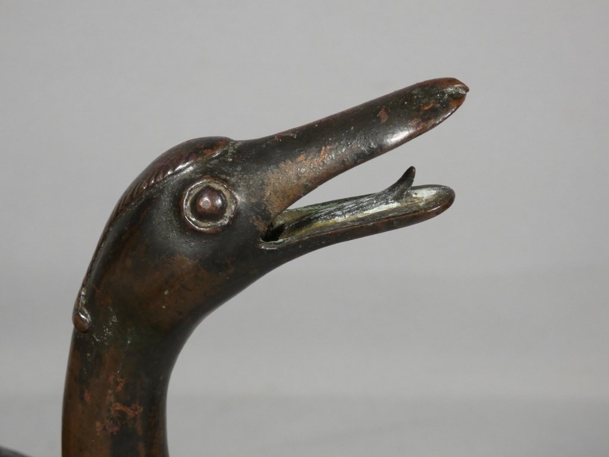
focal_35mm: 63
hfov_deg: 30.7
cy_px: 228
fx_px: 1108
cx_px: 304
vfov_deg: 23.3
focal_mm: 11.3
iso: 320
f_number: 4.2
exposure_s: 1/80
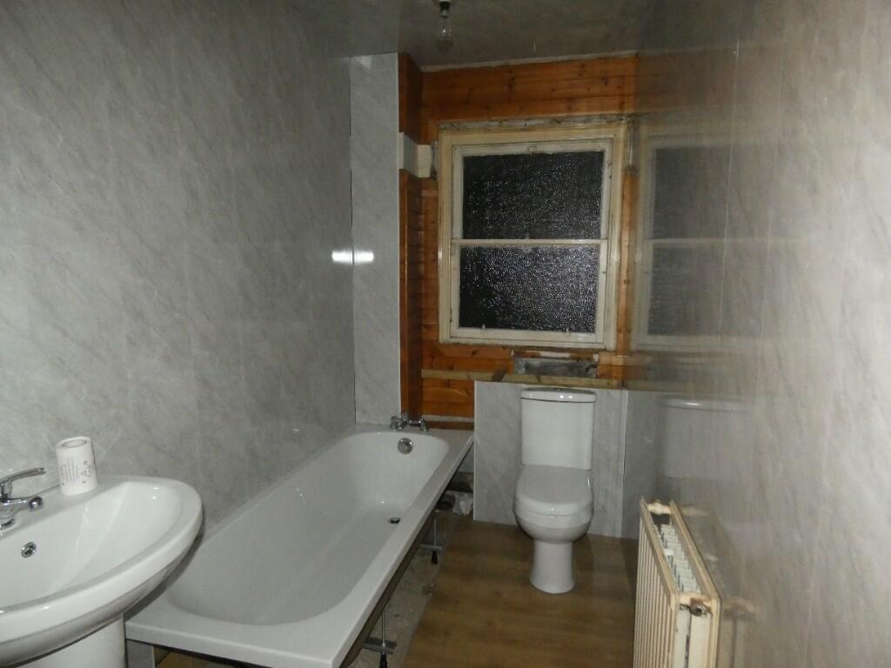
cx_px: 446
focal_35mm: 20
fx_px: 515
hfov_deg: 81.7
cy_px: 334
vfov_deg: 66.0
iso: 800
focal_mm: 3.6
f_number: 2.8
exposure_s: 1/60
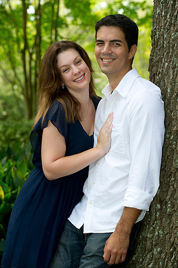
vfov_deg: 15.2
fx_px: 1003
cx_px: 89
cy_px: 134
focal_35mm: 135
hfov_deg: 10.1
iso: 250
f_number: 5.6
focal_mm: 135
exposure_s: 1/80
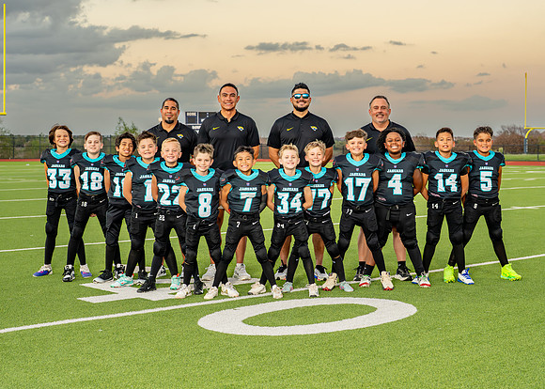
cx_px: 269
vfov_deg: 21.9
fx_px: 1004
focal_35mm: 65
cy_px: 197
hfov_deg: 30.4
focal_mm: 50
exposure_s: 1/400
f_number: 4
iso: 800
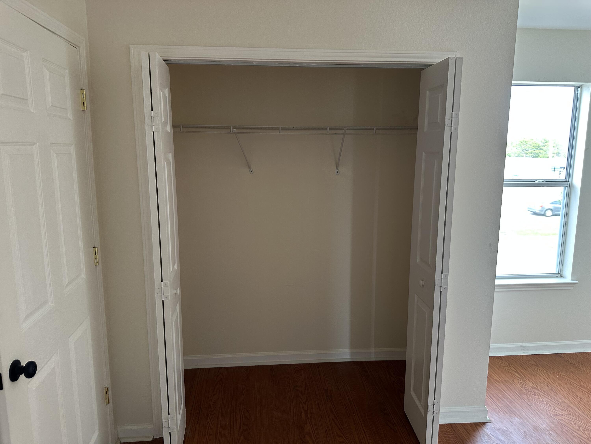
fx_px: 410
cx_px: 296
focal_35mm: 24
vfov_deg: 56.8
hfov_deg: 71.6
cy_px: 222
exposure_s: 1/83
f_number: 1.78
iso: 250
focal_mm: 6.86
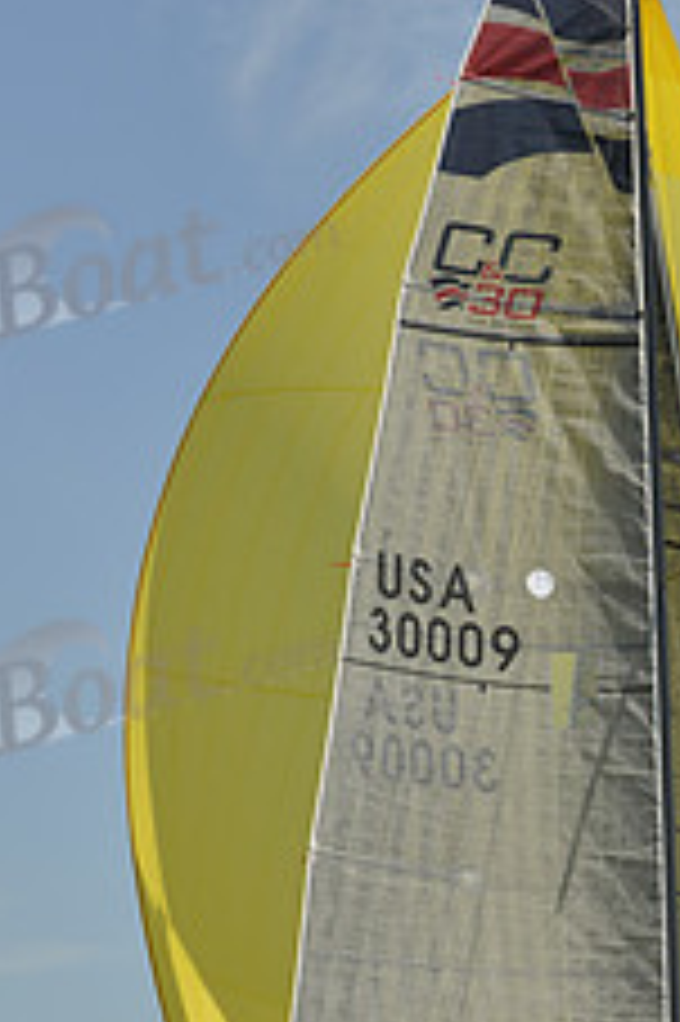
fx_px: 5079
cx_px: 574
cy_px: 887
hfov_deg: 7.6
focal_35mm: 179
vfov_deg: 11.4
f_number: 8
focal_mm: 70
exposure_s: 1/1600
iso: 280
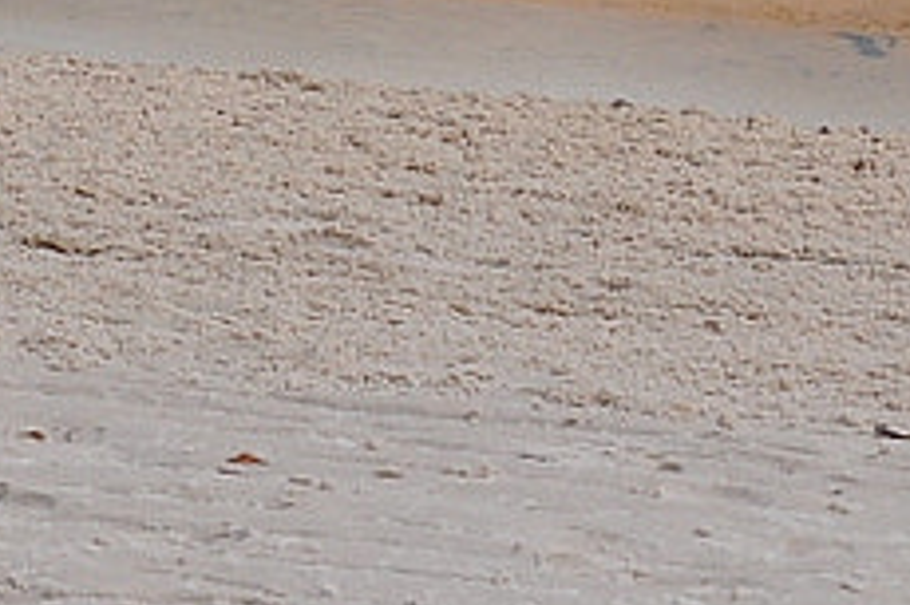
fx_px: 8436
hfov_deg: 6.2
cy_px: -1010
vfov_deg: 4.0
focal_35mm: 334
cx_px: 479
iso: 200
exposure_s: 1/500
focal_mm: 32
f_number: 14
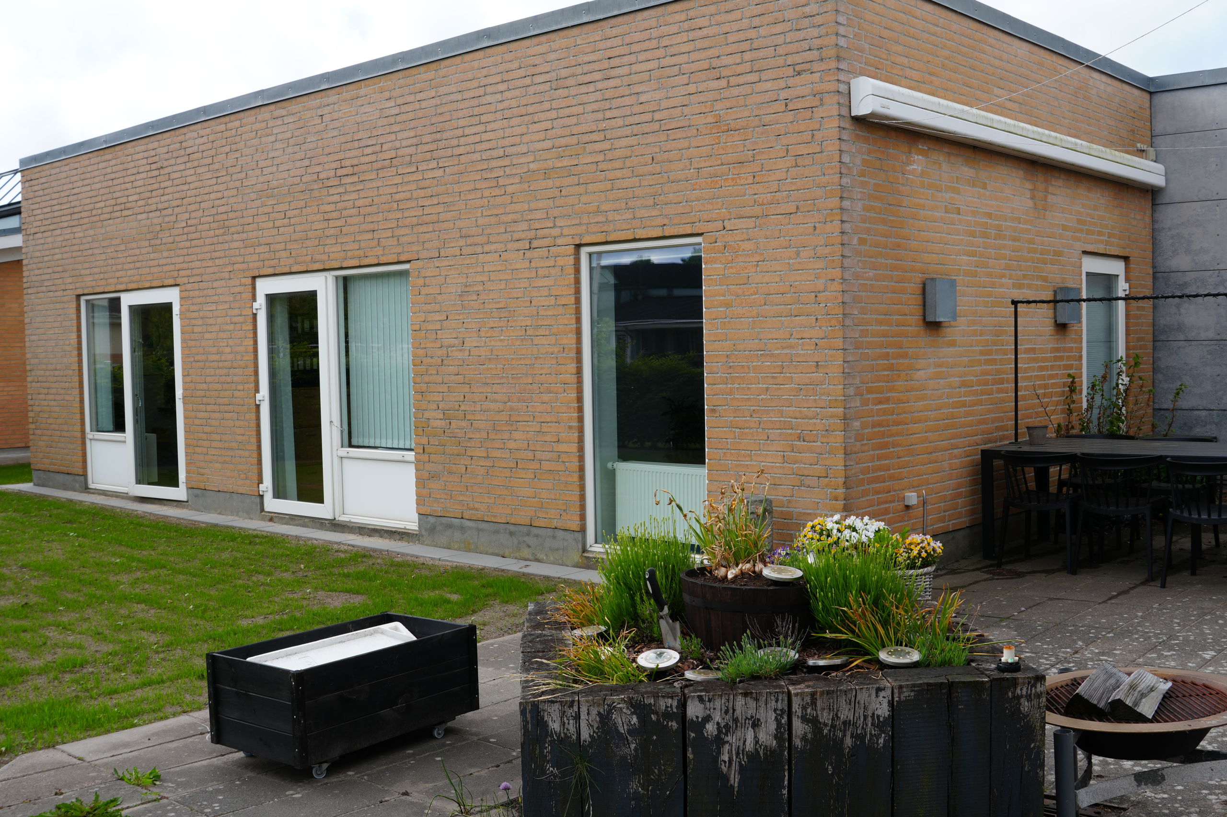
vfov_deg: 36.9
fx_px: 1227
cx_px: 614
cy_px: 408
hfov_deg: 53.1
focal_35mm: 36
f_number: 8
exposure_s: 1/125
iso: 100
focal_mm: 24
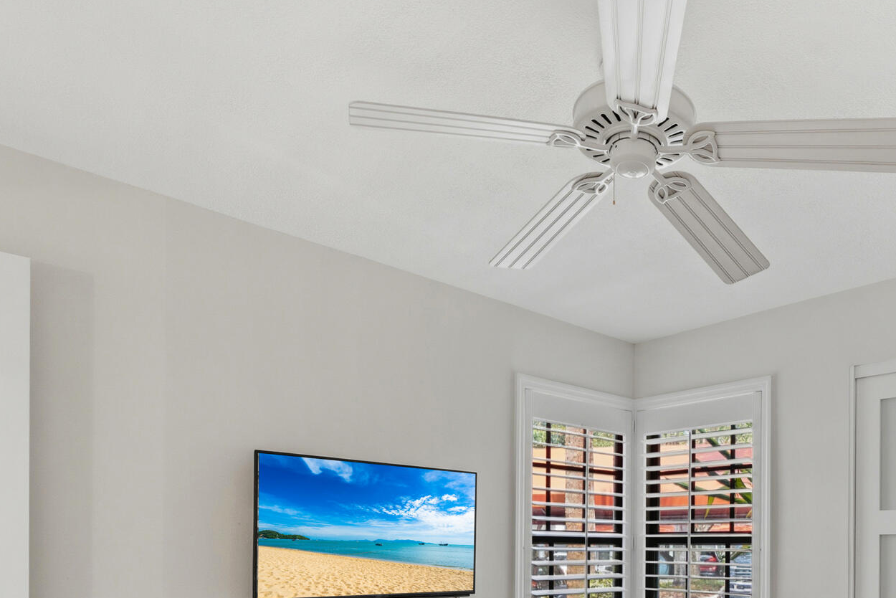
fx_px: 697
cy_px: 558
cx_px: 627
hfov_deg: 63.1
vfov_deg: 41.9
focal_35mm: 28
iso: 250
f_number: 9
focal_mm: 14
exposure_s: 1.6
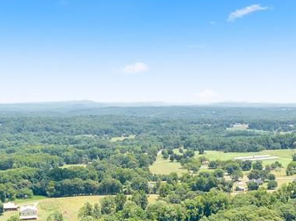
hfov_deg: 30.1
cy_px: 266
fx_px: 547
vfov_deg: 21.3
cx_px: 200
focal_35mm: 64
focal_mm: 12.29
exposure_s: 1/50
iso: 150
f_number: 2.8
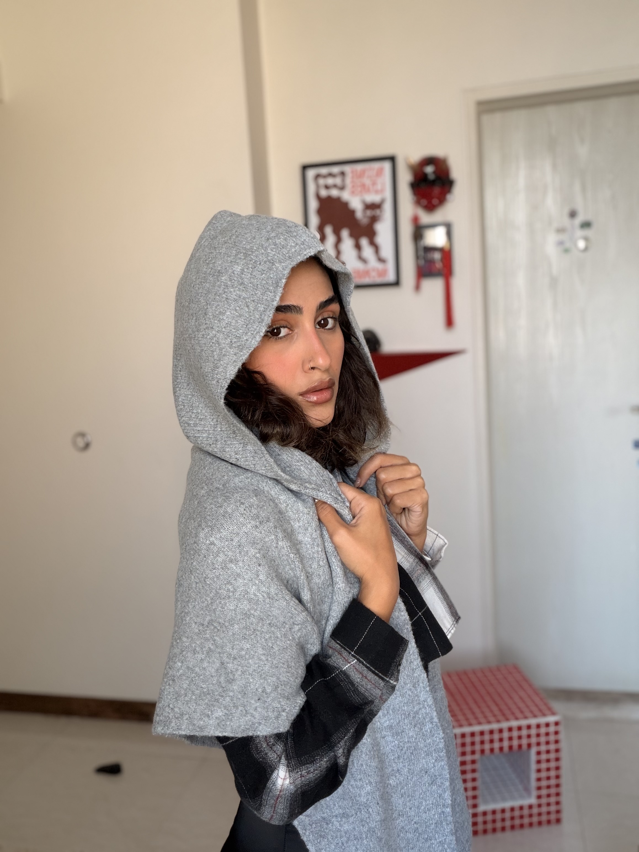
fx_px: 738
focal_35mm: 30
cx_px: 320
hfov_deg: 46.8
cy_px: 426
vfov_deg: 60.0
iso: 80
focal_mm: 2.71
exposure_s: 1/60
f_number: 1.9
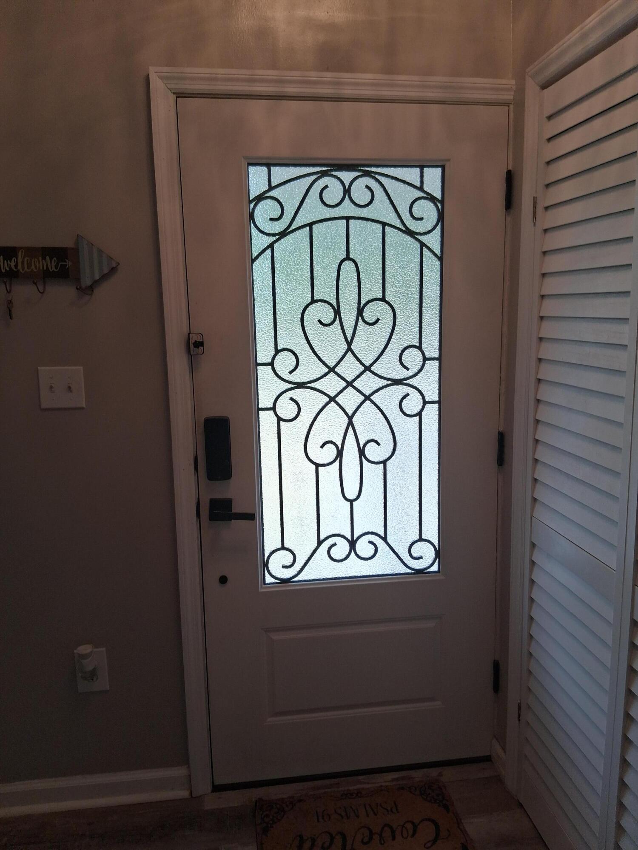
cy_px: 425
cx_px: 319
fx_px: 639
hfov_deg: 53.1
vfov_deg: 67.3
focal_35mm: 26
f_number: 1.8
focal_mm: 3.98
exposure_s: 1/100
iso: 32
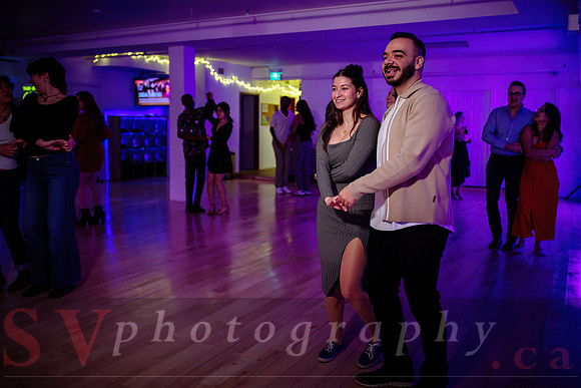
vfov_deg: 43.0
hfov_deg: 61.1
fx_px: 492
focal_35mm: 30
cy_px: 185
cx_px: 310
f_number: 2
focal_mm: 28
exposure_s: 1/200
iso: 2000
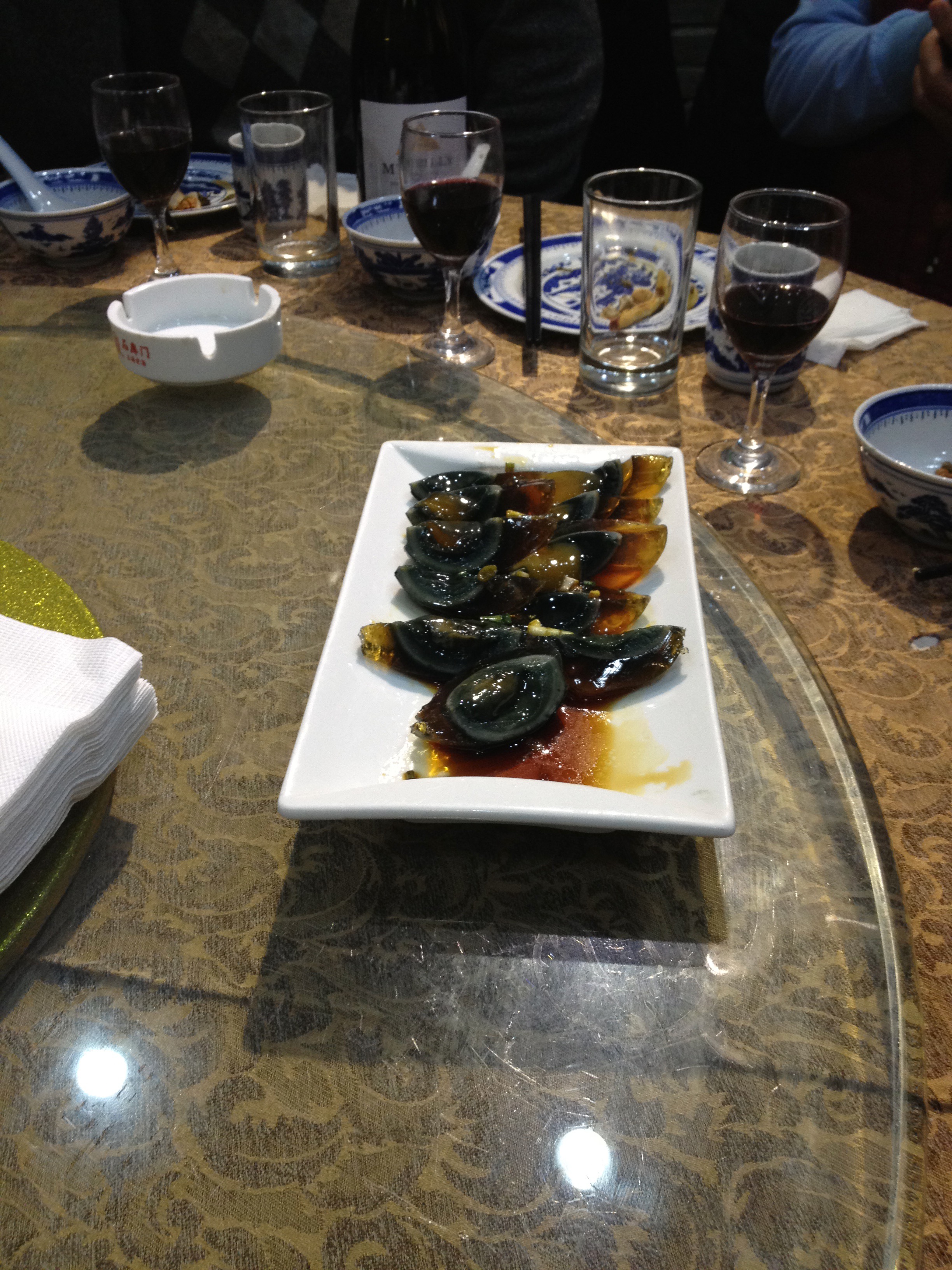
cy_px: 635
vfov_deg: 52.6
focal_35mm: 35
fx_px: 1283
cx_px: 476
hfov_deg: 40.7
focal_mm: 4.28
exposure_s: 1/20
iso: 125
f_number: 2.4
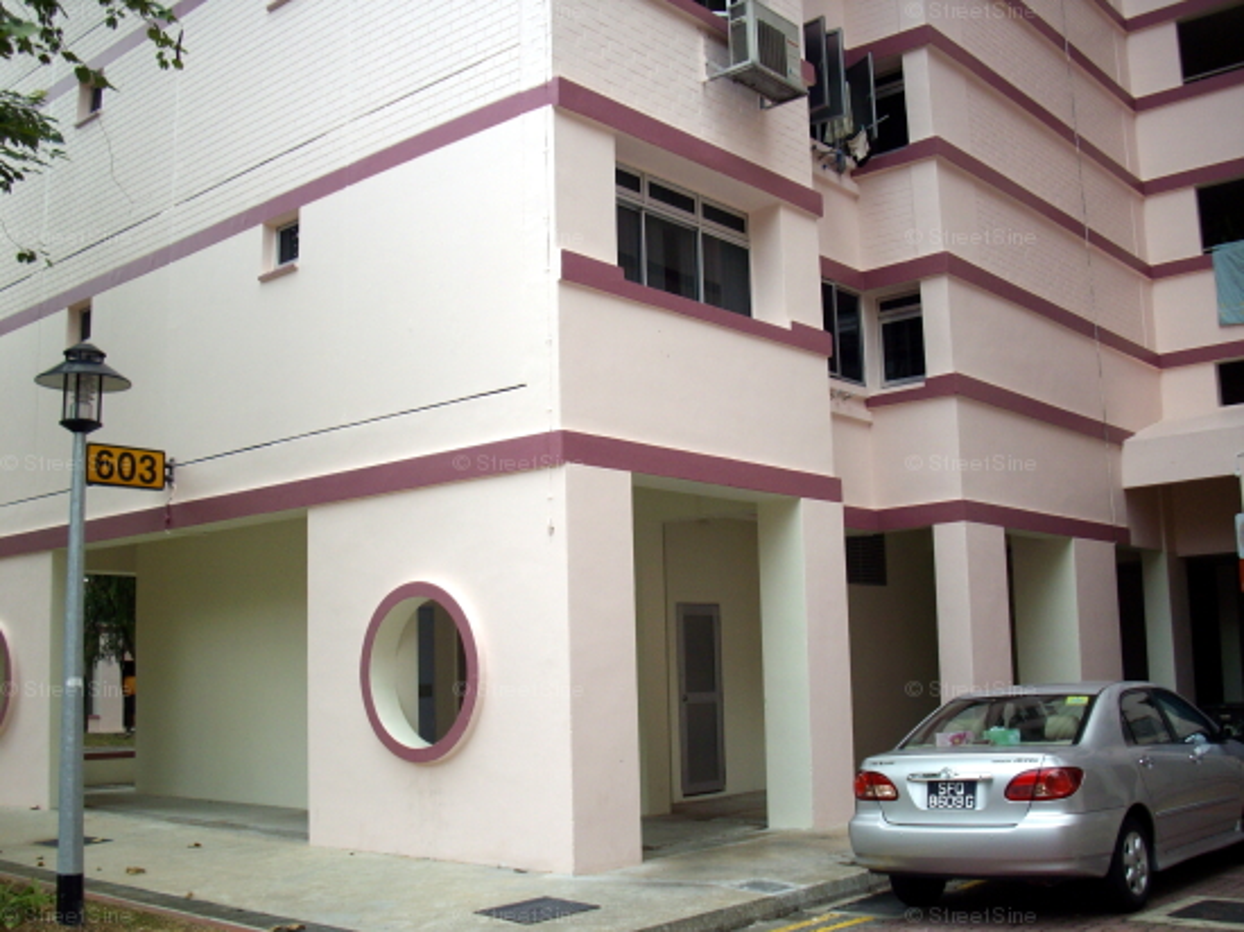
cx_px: 622
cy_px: 466
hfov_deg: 50.2
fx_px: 1329
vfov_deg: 38.6
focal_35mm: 37
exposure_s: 1/160
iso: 80
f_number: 5.6
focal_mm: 6.2
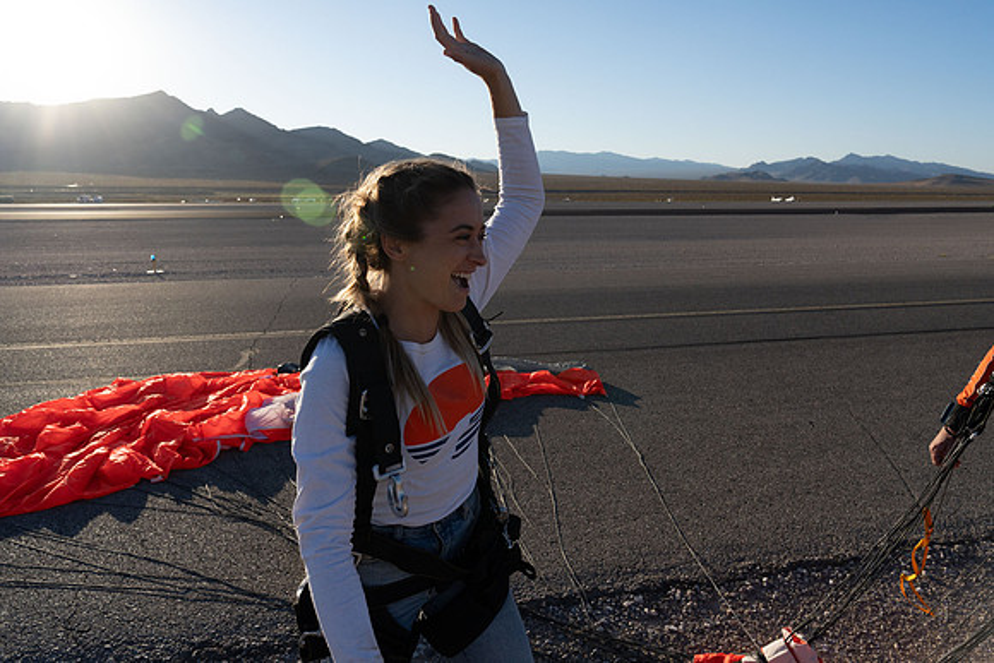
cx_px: 497
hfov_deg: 73.7
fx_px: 663
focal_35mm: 24
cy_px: 332
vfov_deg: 53.2
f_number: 8
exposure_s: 1/2000
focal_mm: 24
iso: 800
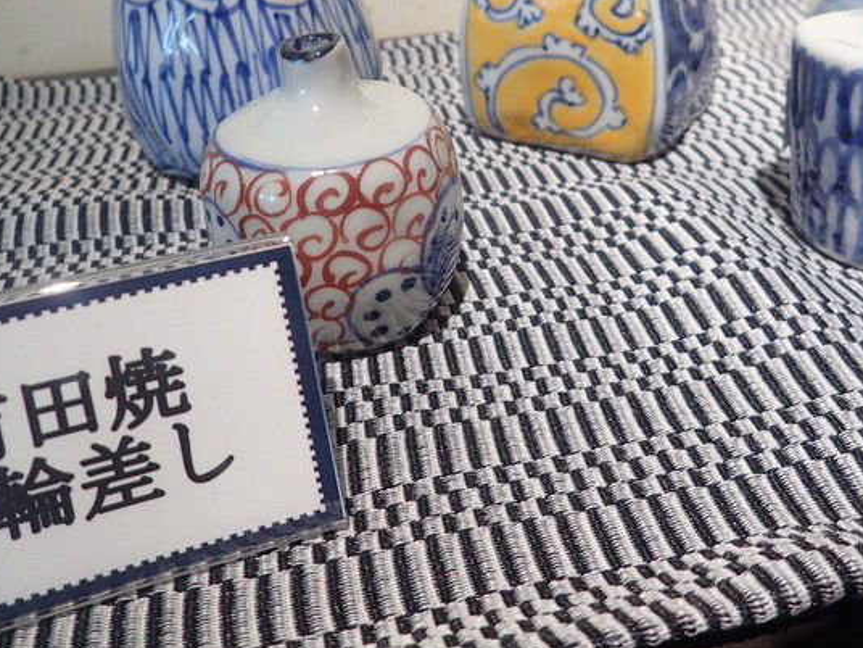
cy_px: 206
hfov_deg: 48.9
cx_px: 477
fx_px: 947
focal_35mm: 38
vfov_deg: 37.2
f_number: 2
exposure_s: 1/60
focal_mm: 4.5
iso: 100
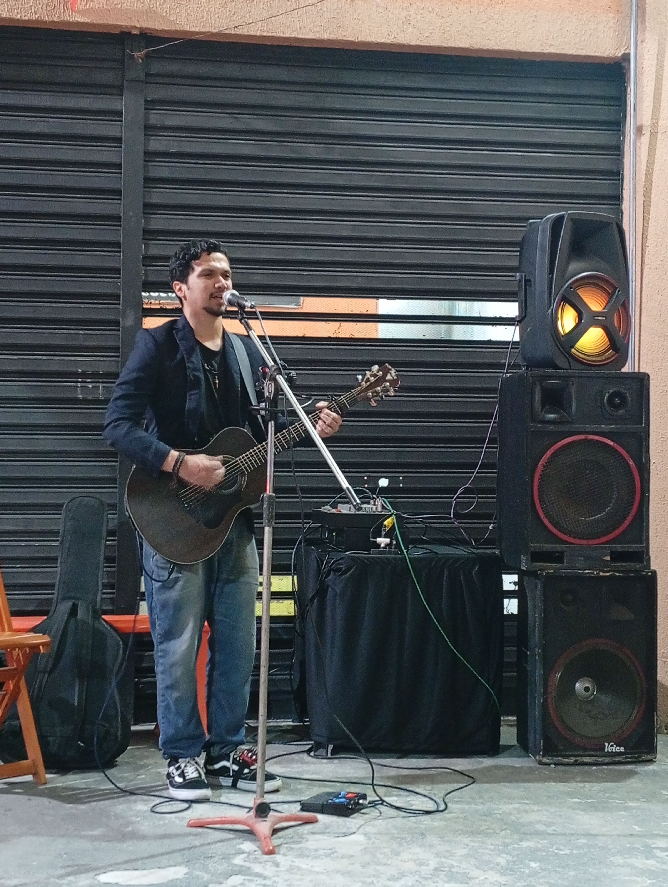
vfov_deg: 35.5
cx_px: 334
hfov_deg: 27.1
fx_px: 1386
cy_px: 444
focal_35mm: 54
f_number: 1.8
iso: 1782
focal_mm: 3.98
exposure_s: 1/15
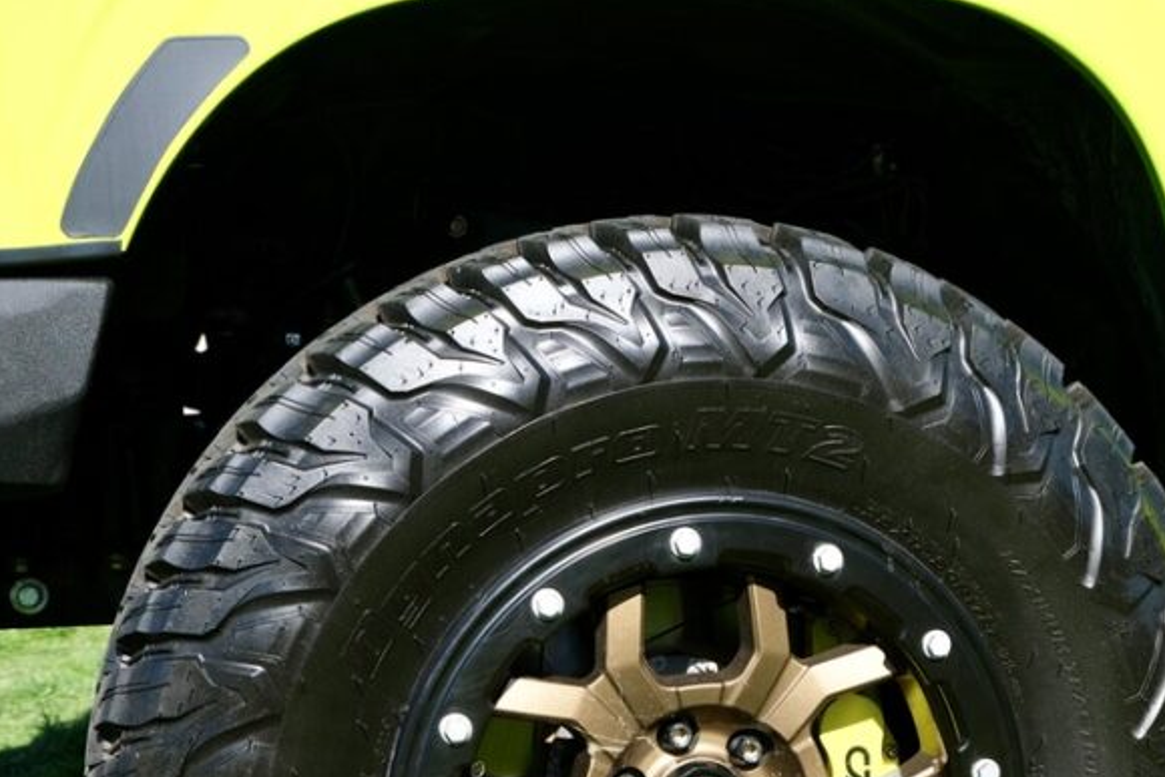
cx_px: 816
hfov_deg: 36.9
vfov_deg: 24.9
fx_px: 1715
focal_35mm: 53
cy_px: 680
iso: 320
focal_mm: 20.2
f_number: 5.6
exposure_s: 1/680
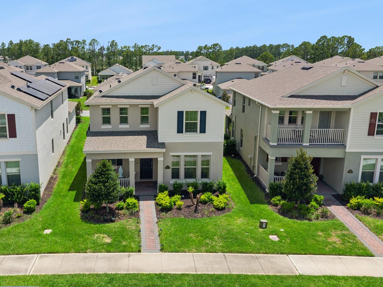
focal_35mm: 30
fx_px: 332
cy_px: 120
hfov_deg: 59.4
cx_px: 152
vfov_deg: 46.6
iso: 280
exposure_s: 1/8000
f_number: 1.8
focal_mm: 8.7
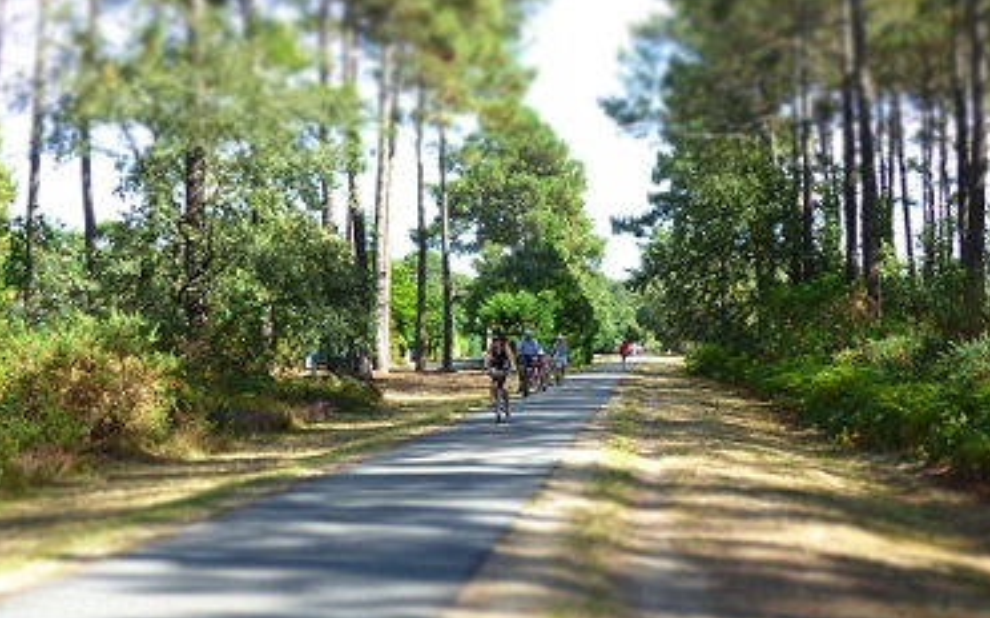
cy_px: 314
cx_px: 554
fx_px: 2022
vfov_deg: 17.4
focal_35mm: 75
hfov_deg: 27.5
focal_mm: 8.4
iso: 100
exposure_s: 1/160
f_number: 4
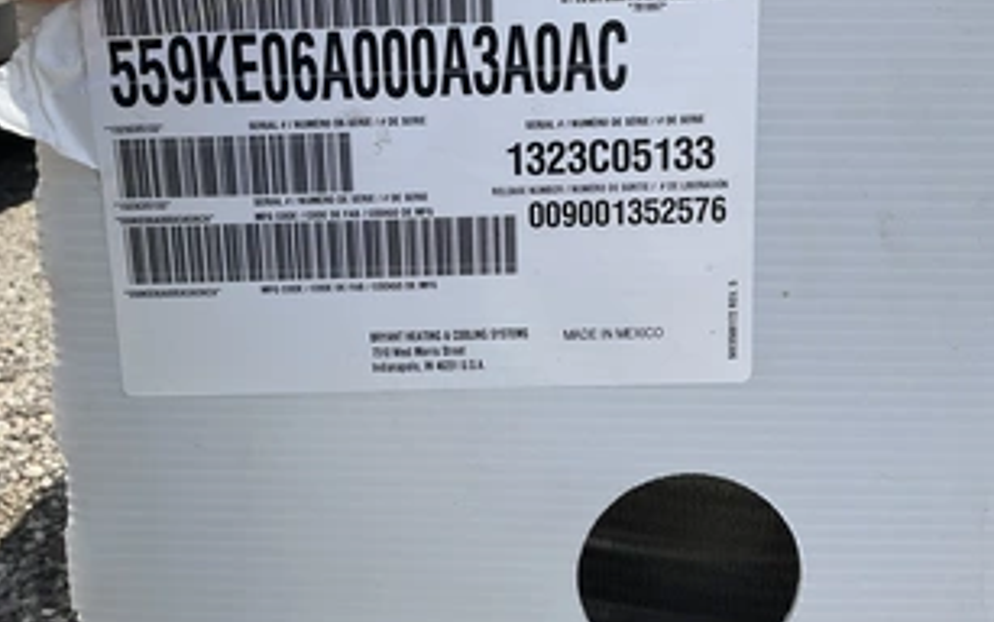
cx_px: 453
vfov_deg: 31.8
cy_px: 217
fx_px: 1084
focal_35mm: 40
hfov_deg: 49.2
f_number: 1.8
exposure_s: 1/1250
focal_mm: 3
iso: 25
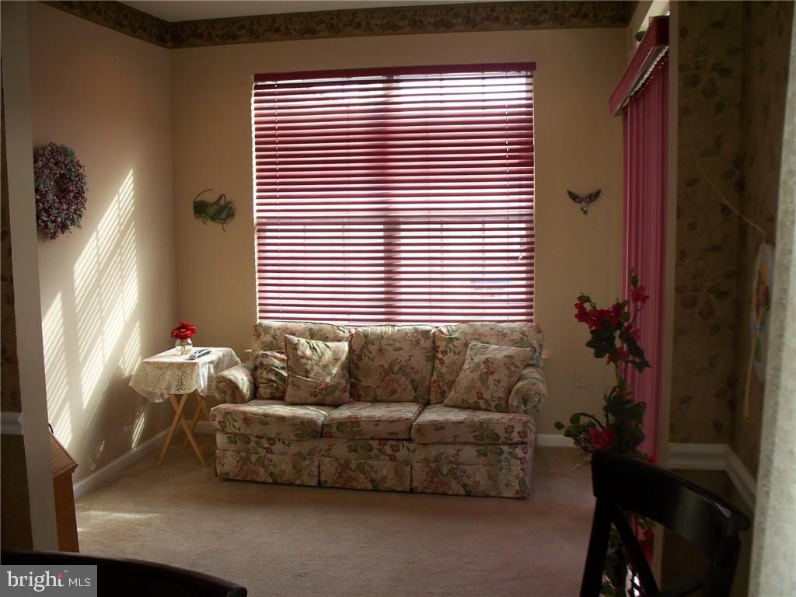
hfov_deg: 51.4
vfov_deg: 39.7
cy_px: 298
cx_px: 398
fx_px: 828
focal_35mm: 36
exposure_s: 1/80
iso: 64
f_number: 2.8
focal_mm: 7.54
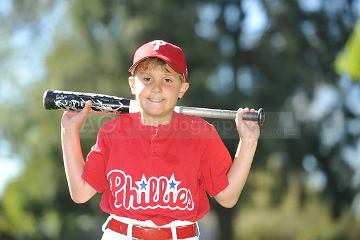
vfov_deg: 8.8
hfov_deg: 13.3
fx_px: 1549
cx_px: 180
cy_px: 120
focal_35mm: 155
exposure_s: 1/500
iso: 200
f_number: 4
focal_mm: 155
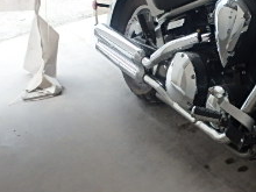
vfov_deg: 23.8
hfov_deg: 27.5
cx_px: 314
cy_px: 51
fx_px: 451
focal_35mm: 61
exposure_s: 1/30
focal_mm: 3.7
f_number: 3.5
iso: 200
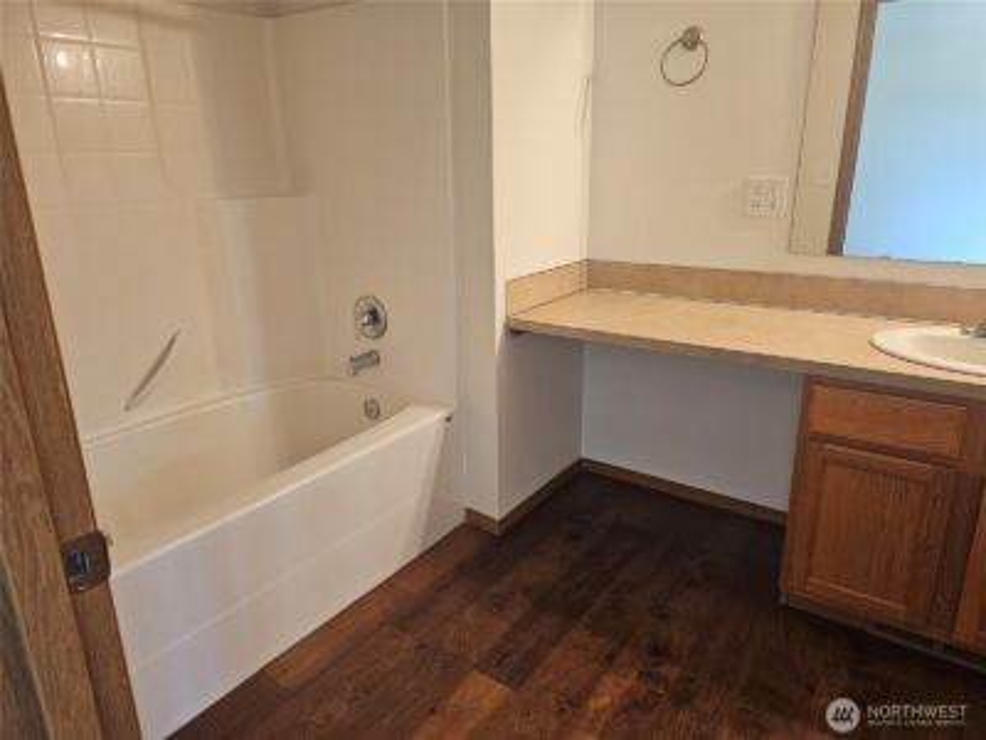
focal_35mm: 23
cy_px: 370
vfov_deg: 58.9
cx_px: 493
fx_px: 655
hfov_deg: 73.9
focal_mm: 6.3
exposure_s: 1/120
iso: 500
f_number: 1.7
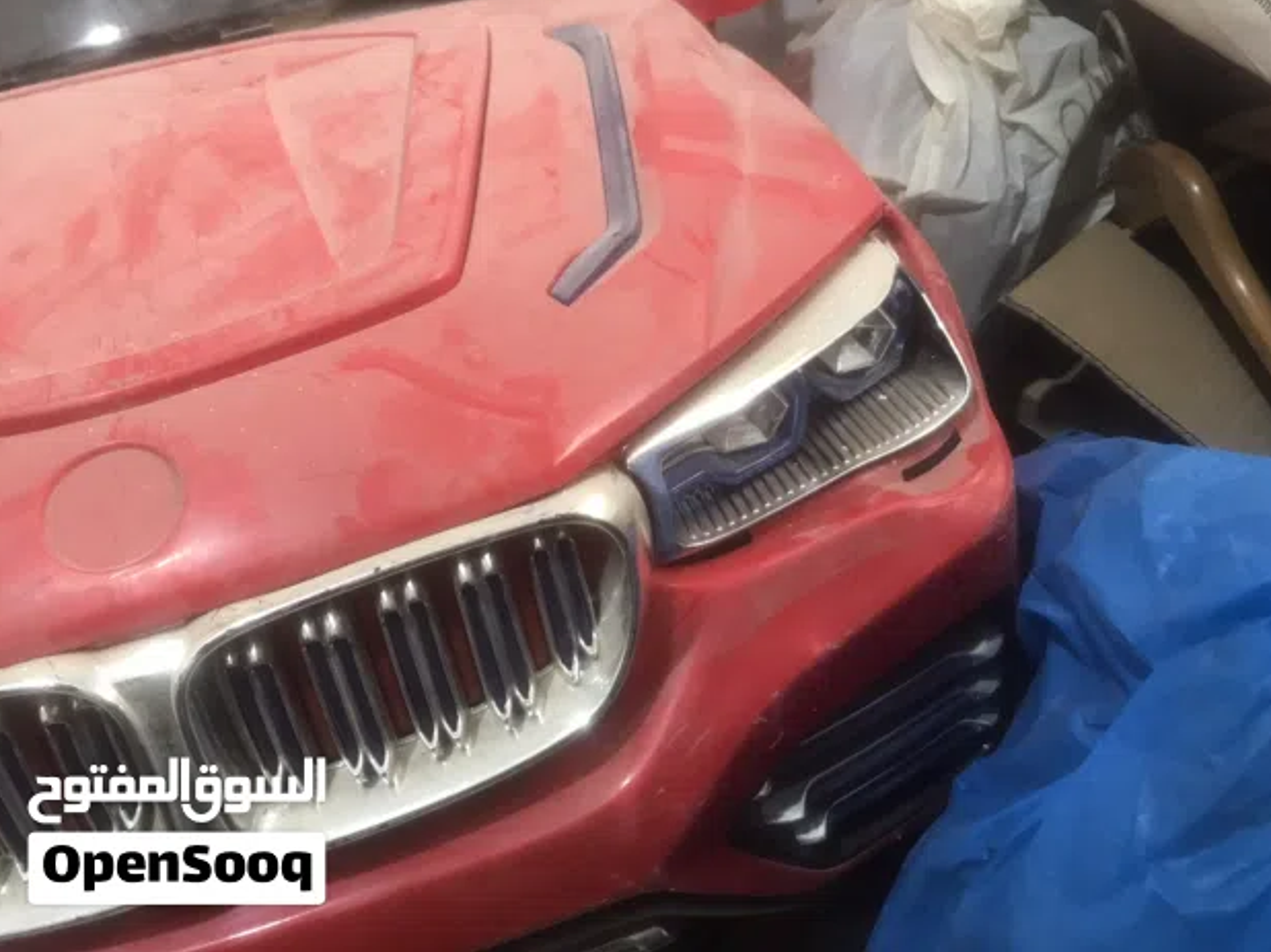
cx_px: 636
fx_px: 1064
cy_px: 461
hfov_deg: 61.7
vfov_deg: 48.2
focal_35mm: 29
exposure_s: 1/17
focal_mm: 3.99
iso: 64
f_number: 1.8
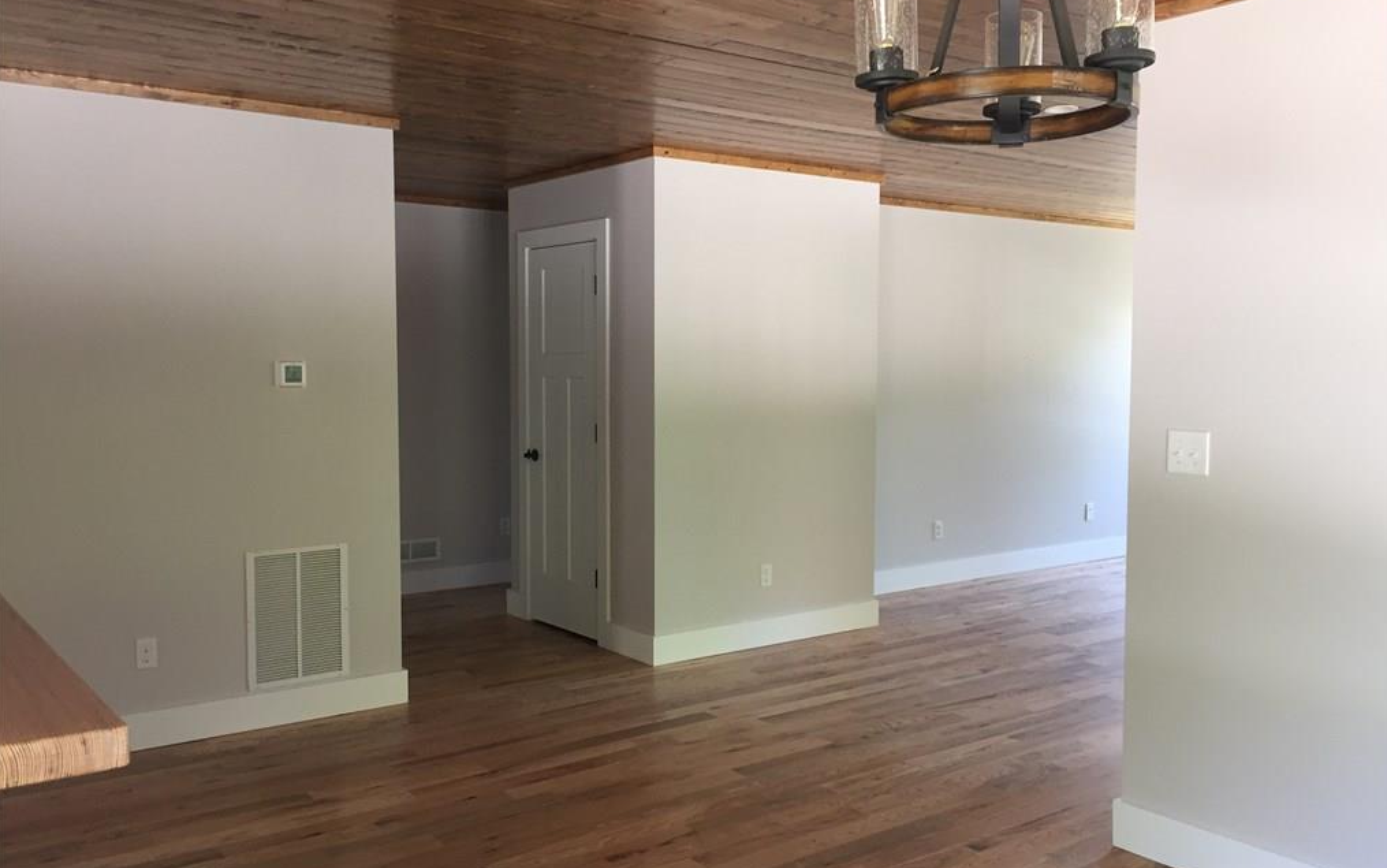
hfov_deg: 61.2
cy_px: 437
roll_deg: -1.6
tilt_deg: -3.9
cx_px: 696
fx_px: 1172
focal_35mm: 31
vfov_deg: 40.6
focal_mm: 4.15
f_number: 2.2
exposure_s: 1/30
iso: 80
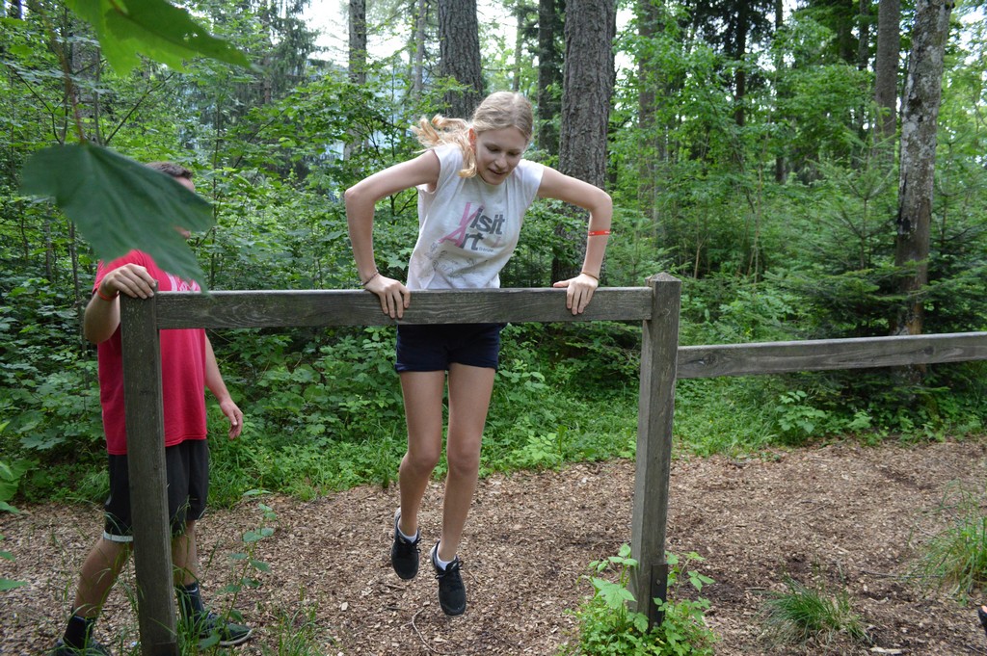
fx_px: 740
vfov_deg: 47.9
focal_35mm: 27
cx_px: 494
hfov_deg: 67.4
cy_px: 328
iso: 1600
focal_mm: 18
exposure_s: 1/640
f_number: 5
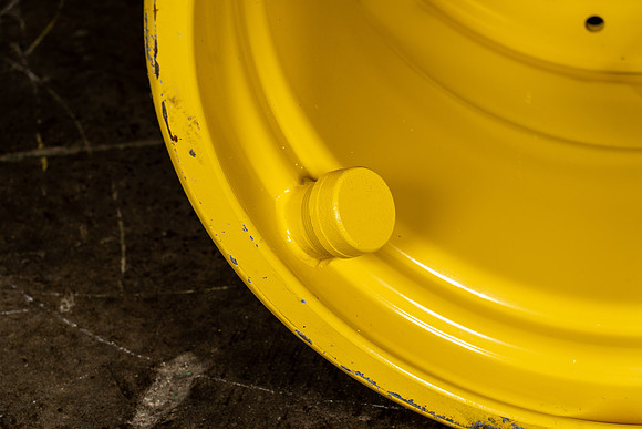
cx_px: 321
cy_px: 214
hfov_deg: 19.6
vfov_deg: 13.2
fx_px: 1855
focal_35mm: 104
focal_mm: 104
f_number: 5.6
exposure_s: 1/125
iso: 500
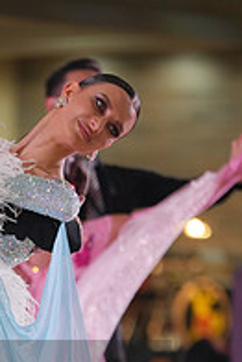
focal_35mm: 449
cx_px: -82
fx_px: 4519
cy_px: 403
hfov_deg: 3.1
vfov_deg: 4.6
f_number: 2.8
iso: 1000
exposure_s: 1/500
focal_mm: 152
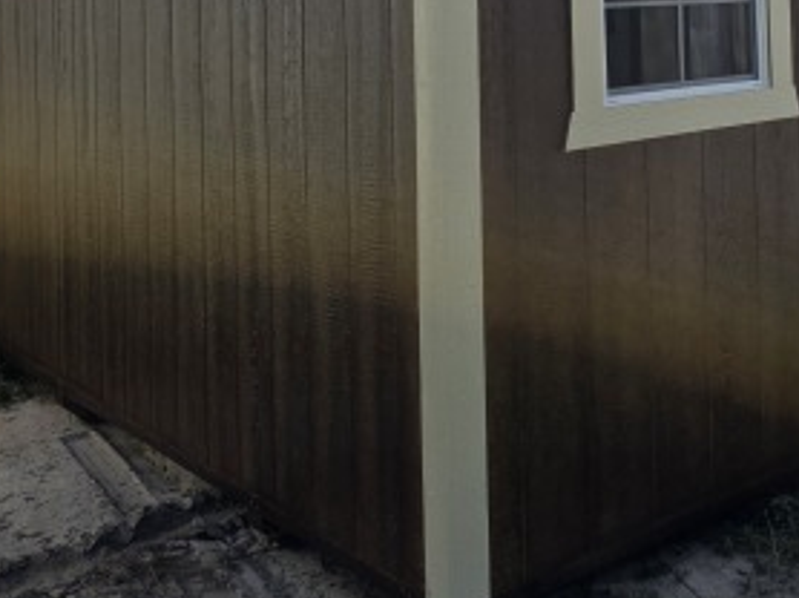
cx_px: 650
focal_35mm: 53
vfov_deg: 25.9
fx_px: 1222
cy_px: -14
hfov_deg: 35.0
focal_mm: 6.3
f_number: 1.7
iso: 80
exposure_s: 1/5608
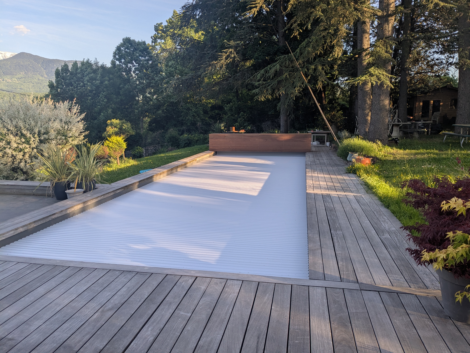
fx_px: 367
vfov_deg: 51.4
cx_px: 235
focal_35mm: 27
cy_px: 176
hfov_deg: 65.3
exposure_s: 1/835
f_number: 1.73
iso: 49
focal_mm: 4.38
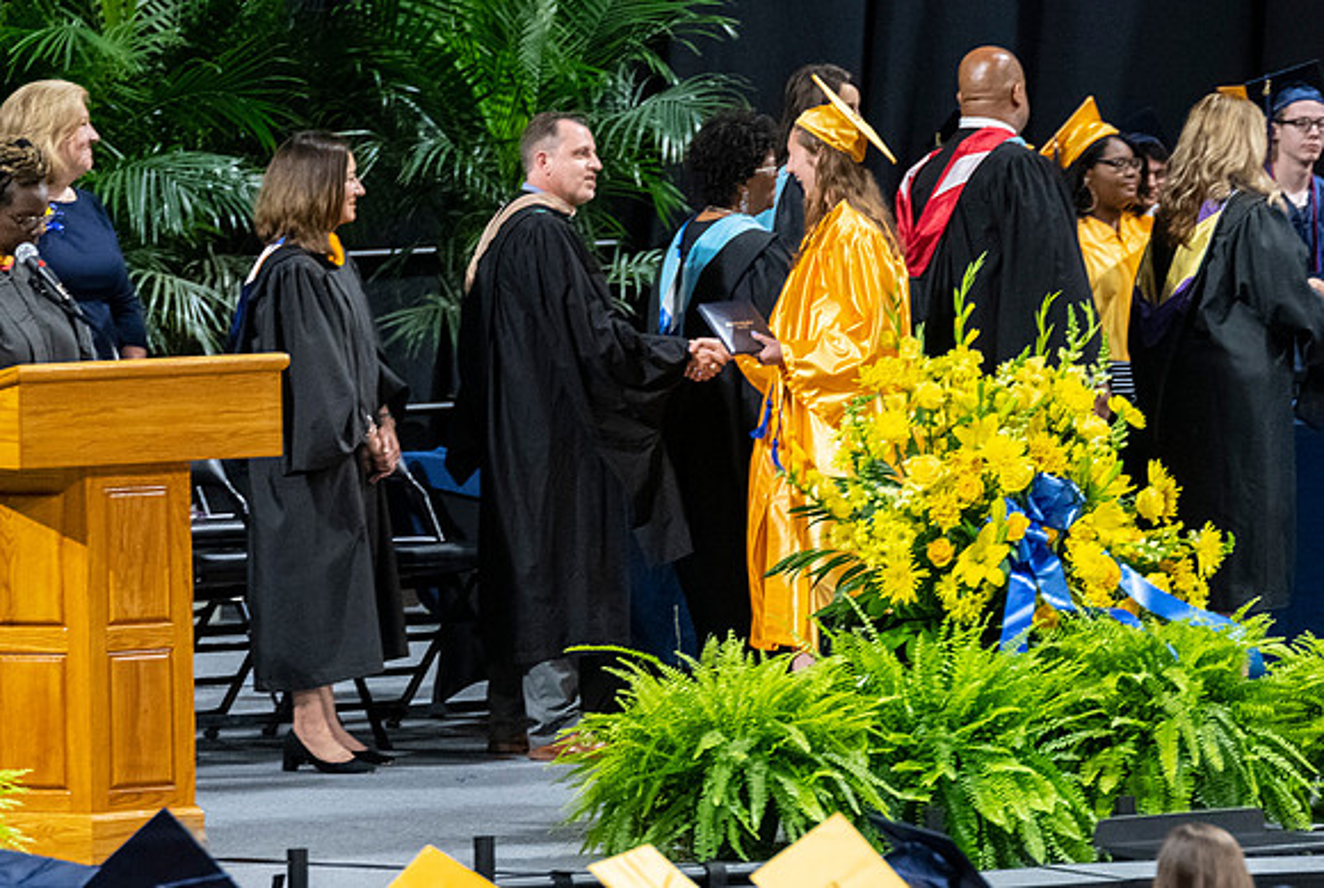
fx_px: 14883
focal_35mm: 404
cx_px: 794
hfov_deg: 5.1
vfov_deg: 3.4
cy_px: 424
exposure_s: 1/200
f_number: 4
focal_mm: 200
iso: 2000
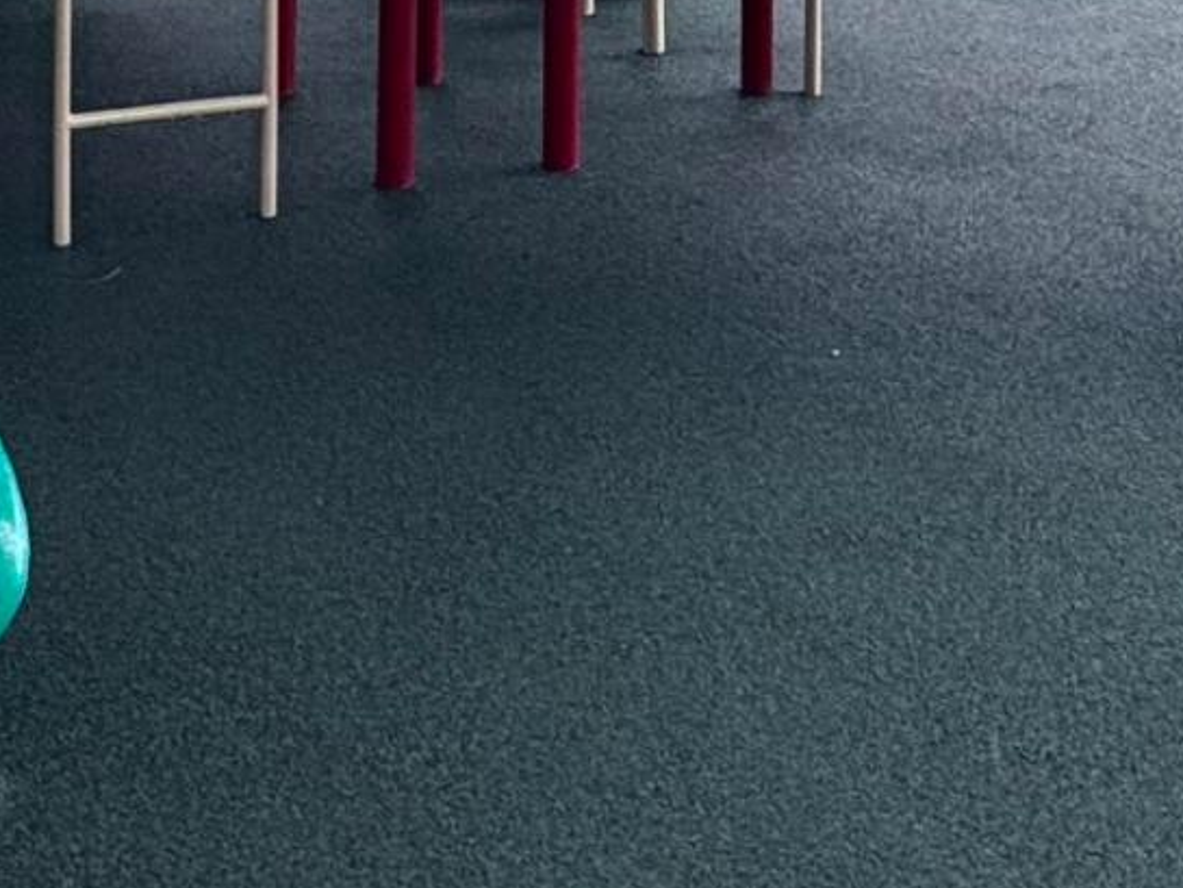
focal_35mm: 74
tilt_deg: +2.5
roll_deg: -0.6
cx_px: 658
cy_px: -660
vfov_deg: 16.8
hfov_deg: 26.3
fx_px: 2530
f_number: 2.2
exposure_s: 1/238
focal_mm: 2.22
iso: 40
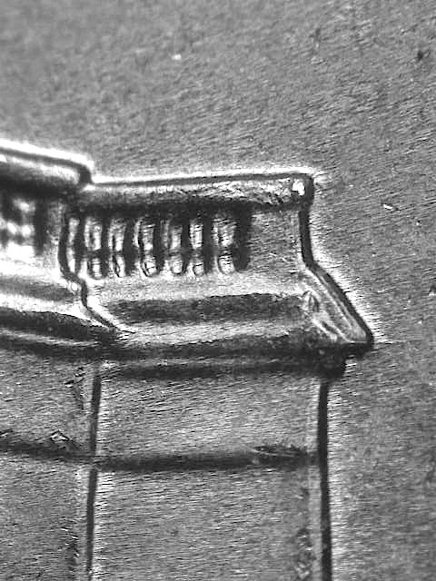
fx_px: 2519
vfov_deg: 13.2
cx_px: 218
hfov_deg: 9.9
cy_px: 290
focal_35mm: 150
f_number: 5
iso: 100
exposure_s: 1/5.8
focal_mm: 31.1
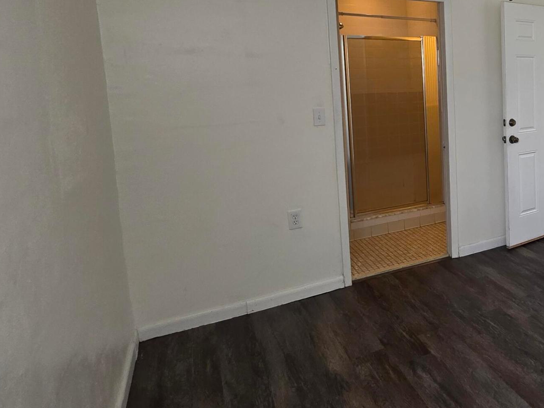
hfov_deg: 50.3
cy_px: 132
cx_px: 541
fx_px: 456
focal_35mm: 29
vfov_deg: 47.3
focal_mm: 2.2
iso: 250
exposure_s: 1/120
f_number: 1.9
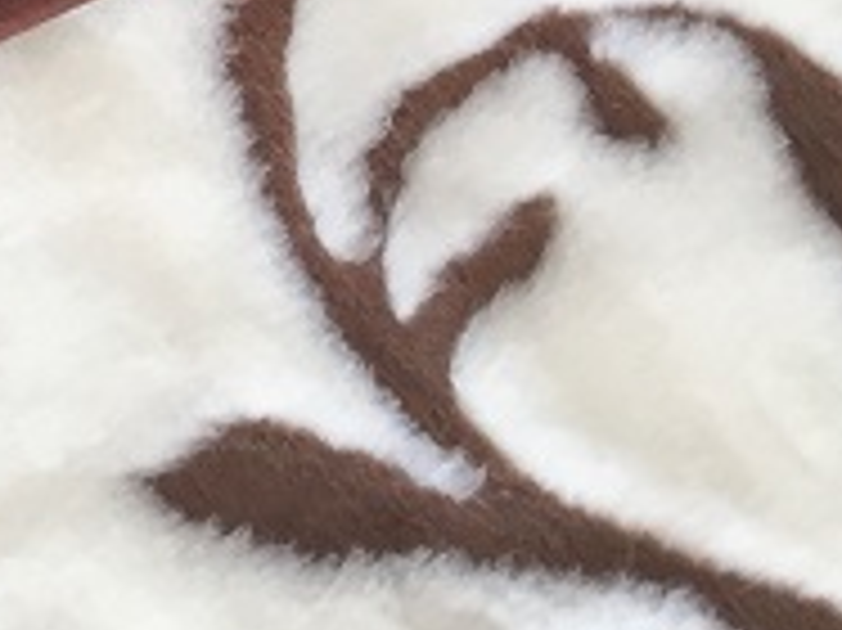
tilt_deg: -50.4
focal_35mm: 124
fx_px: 3014
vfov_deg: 10.8
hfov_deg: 15.0
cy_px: -648
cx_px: -351
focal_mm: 4.15
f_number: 2.2
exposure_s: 1/33
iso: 40
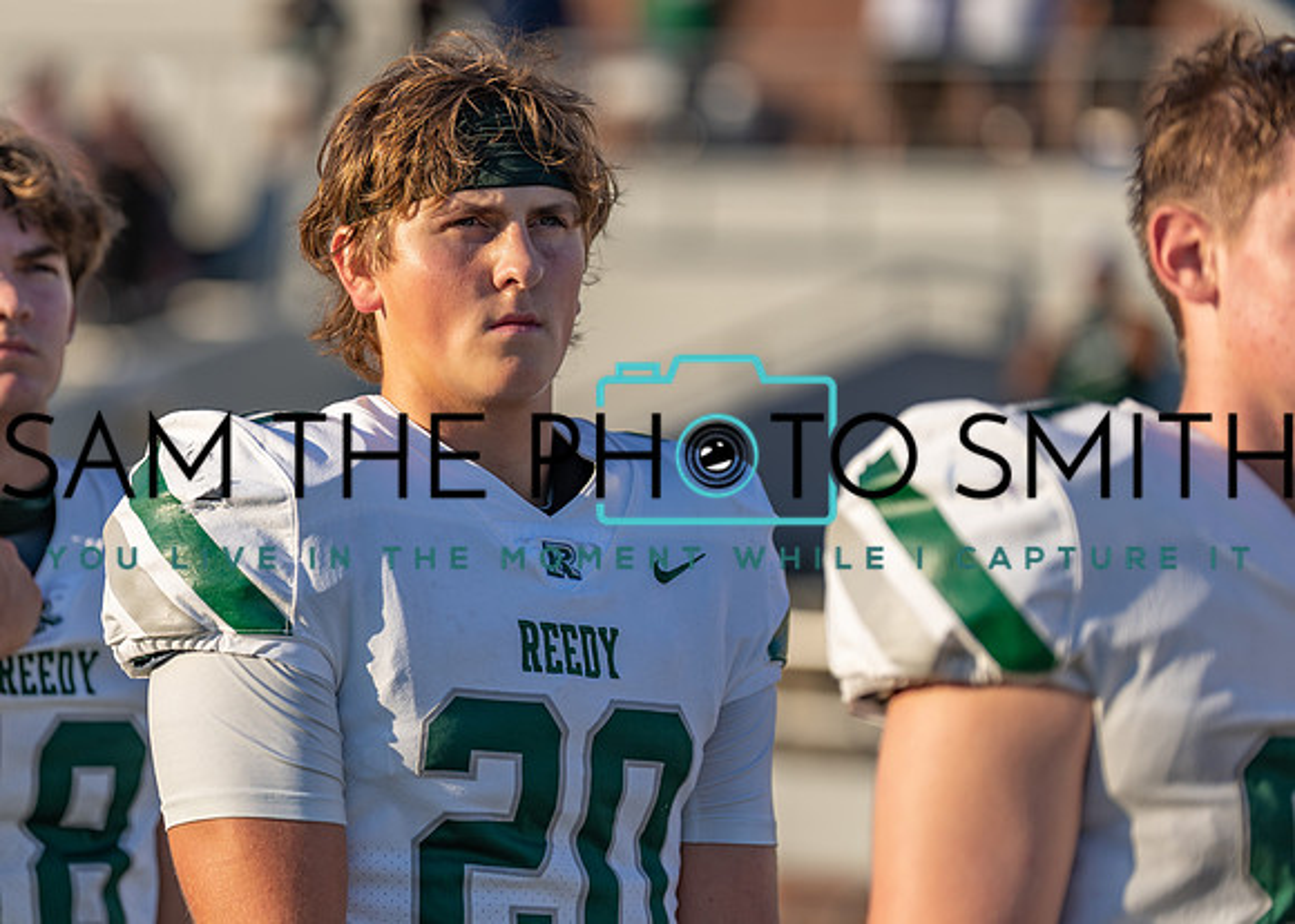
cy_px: 408
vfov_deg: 7.7
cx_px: 463
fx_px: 6841
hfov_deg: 10.8
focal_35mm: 186
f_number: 2.8
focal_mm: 148
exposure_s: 1/1600
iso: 100
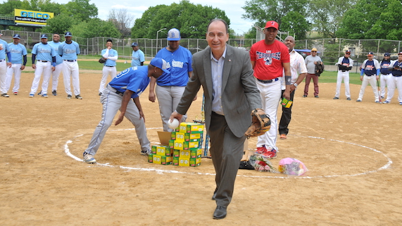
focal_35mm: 51
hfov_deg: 40.6
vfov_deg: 23.5
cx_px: 203
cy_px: 103
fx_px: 544
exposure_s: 1/200
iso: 100
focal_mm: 32
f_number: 7.1
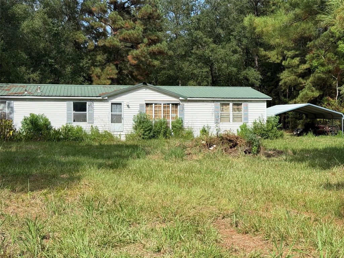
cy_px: 129
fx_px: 477
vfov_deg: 30.3
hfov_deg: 39.7
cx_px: 172
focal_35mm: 48
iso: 64
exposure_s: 1/4329
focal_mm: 6.76
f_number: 1.78
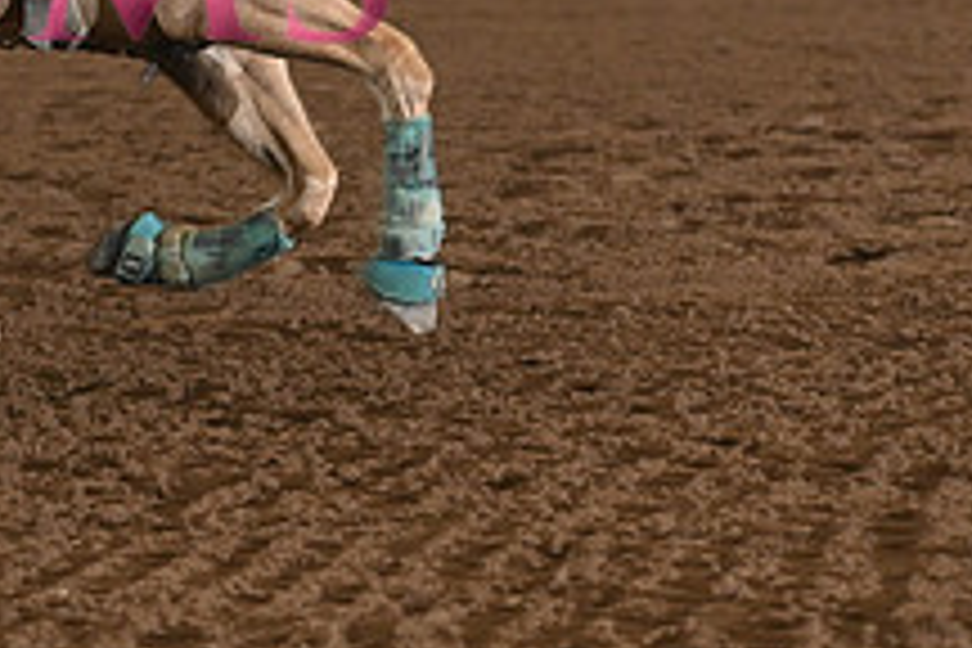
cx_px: -225
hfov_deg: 6.8
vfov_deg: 4.5
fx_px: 8126
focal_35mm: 301
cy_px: -182
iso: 3200
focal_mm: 112
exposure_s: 1/250
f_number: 5
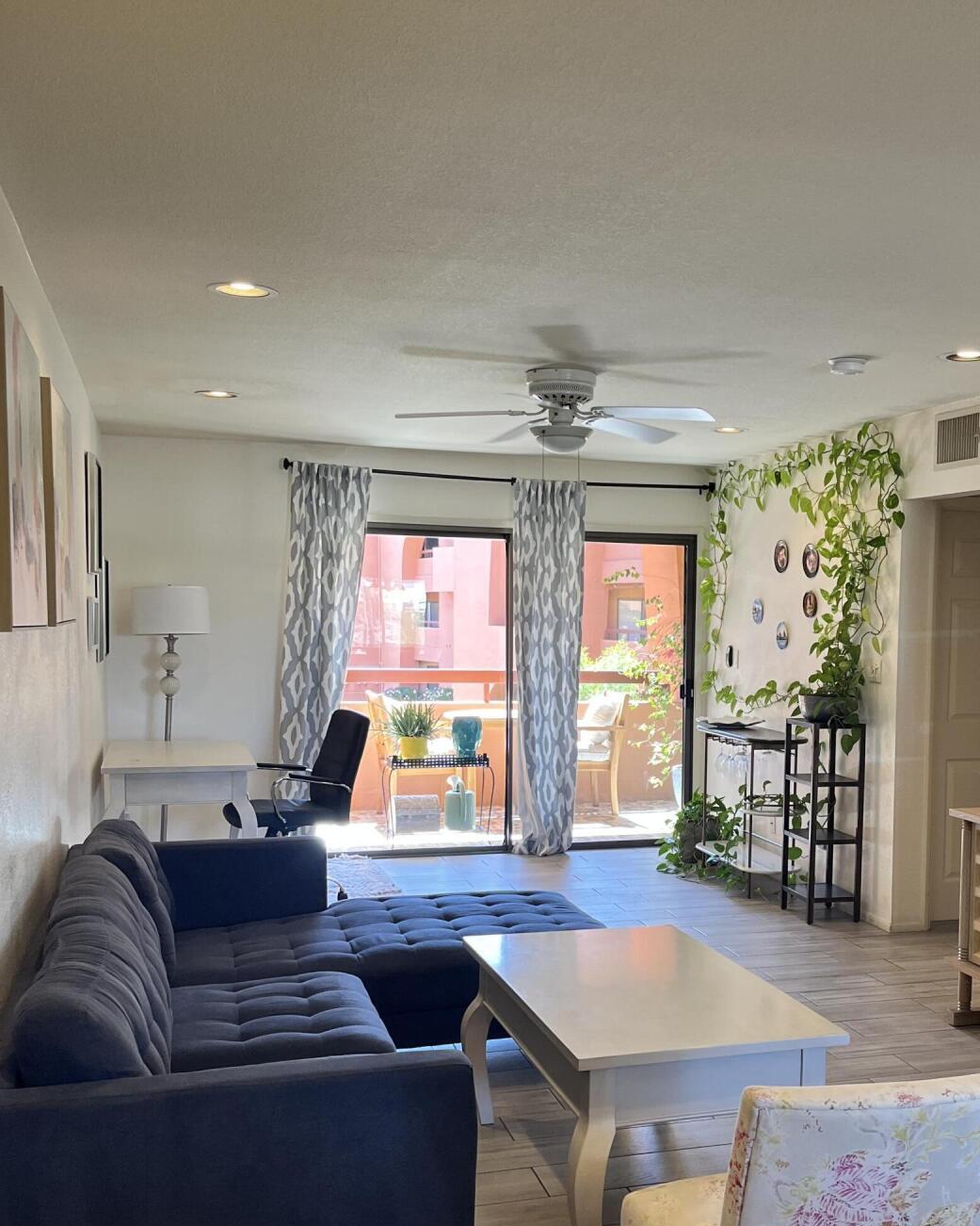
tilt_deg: -4.8
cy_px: 716
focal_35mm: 39
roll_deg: -0.4
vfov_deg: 46.7
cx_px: 692
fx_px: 1414
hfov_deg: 37.6
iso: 125
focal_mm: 5.1
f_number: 1.6
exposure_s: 1/120
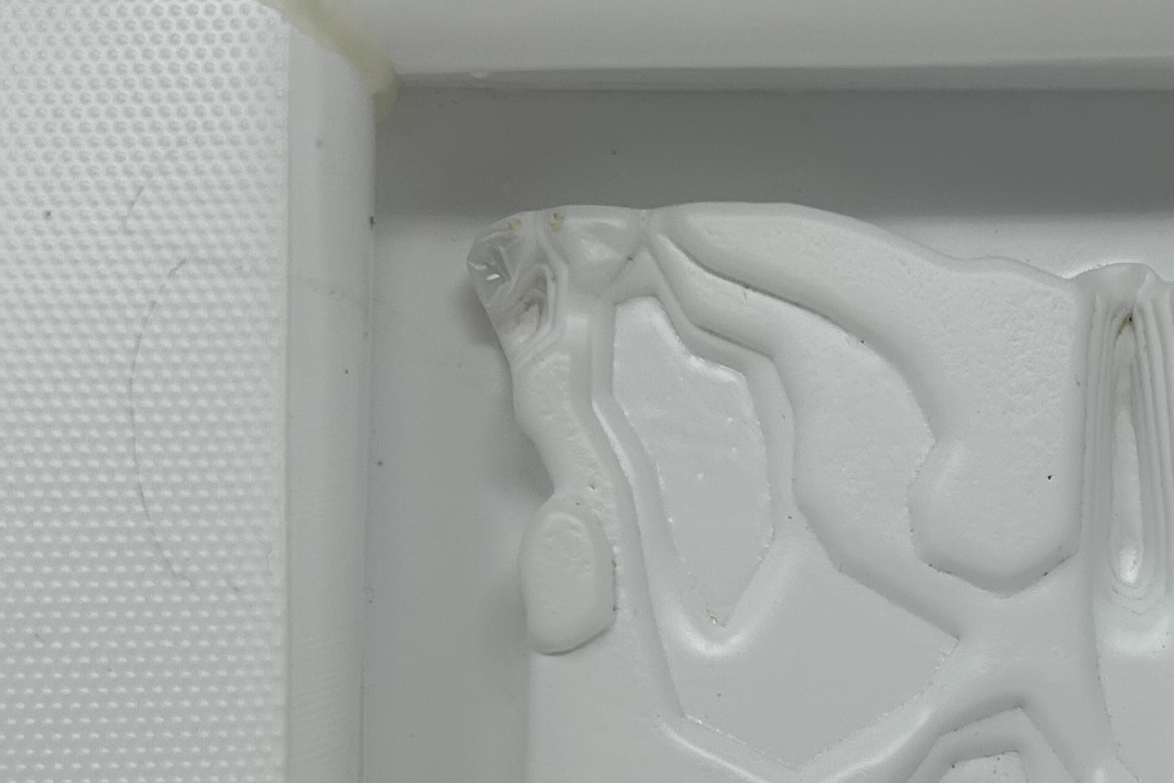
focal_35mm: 85
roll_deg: -0.3
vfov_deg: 16.0
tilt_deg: -20.9
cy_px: 622
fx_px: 2771
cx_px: 975
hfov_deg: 23.5
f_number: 1.5
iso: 50
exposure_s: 1/632
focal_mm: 5.7
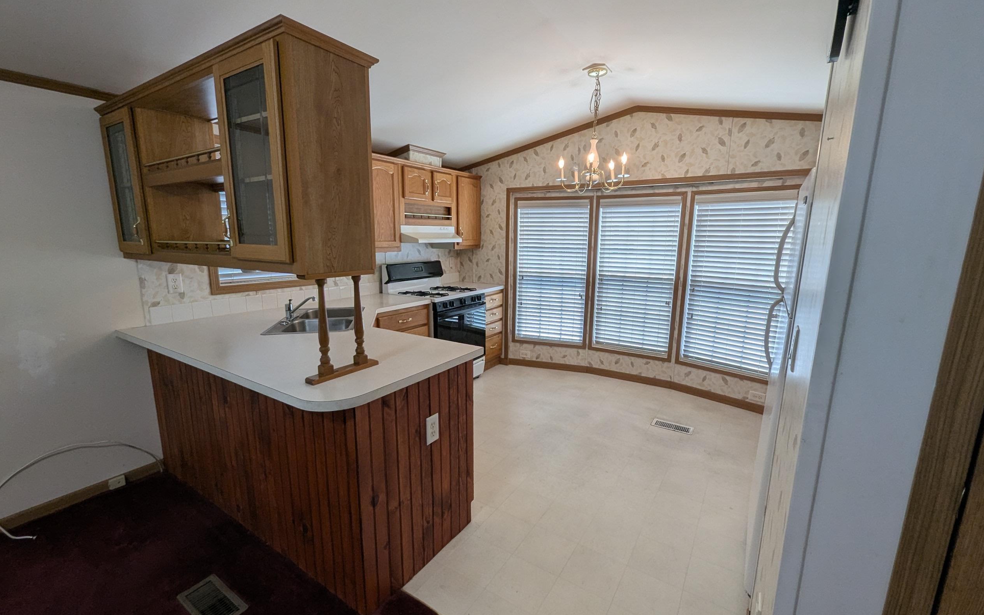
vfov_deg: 78.6
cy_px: 305
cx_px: 487
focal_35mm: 14
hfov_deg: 105.3
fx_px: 375
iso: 63
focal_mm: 1.95
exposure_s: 1/120
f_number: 2.2
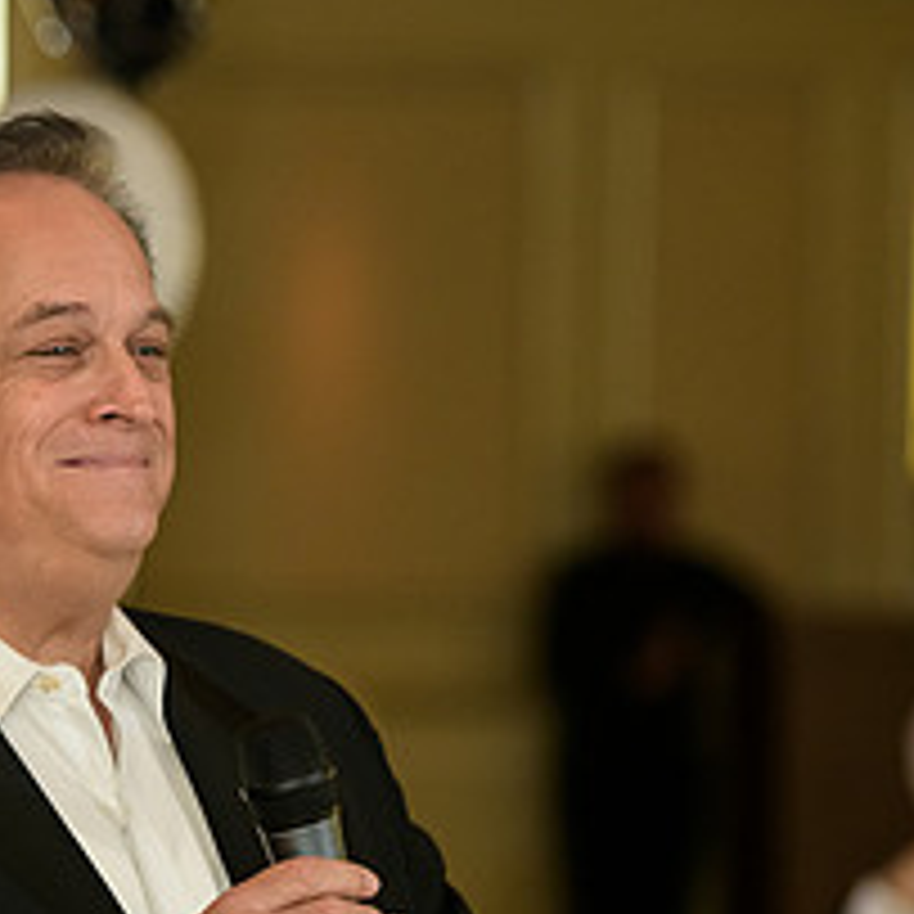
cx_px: 27
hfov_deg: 5.8
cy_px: 750
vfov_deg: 5.8
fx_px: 9051
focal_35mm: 303
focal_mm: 125
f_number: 3.2
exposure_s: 1/125
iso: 1600
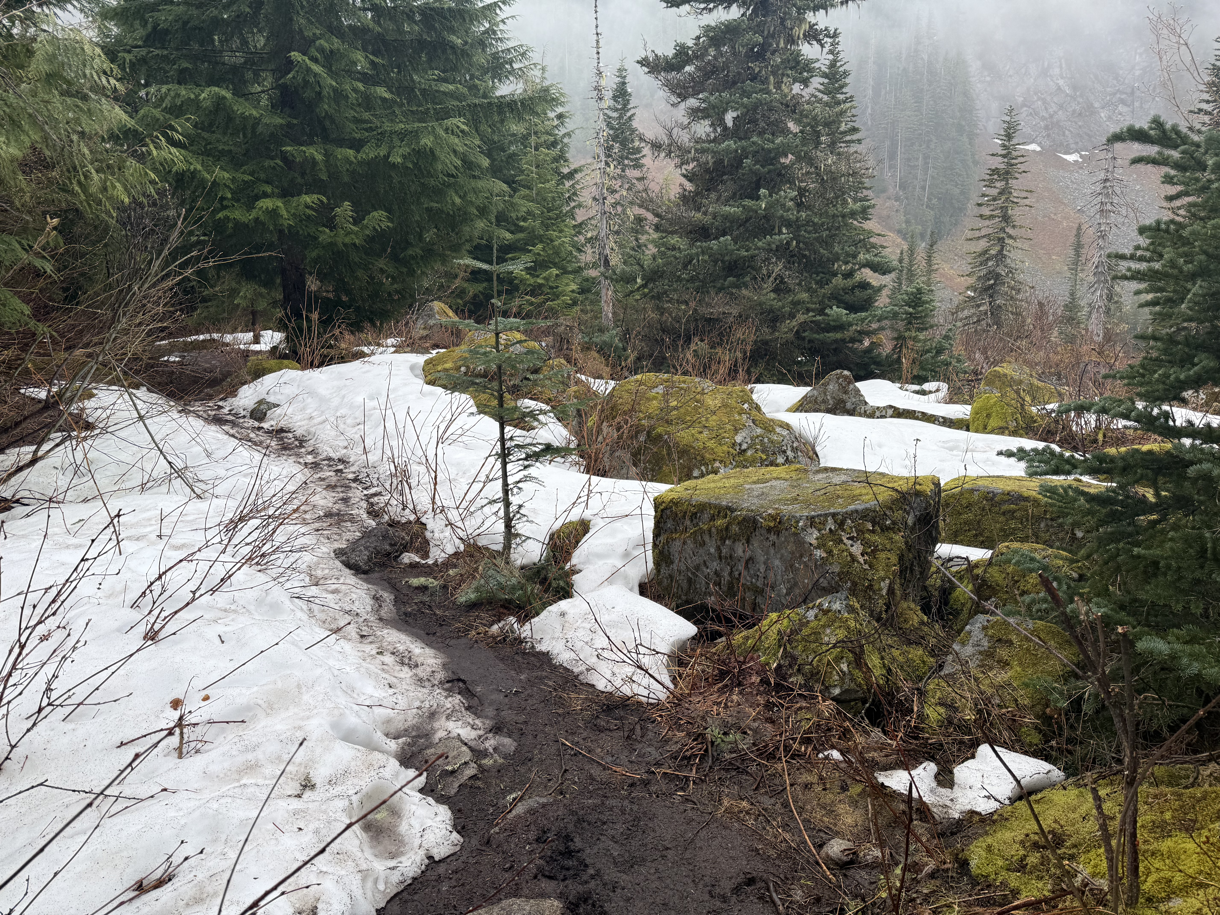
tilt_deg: -9.6
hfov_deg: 71.6
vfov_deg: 56.8
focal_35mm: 24
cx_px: 610
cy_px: 458
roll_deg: +1.1
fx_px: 846
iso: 80
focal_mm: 6.76
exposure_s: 1/1211
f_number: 1.78
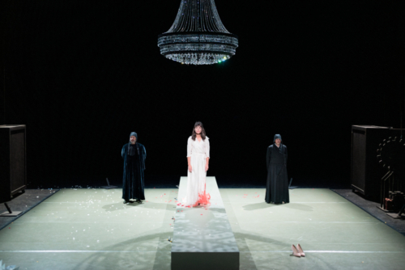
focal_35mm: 40
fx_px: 450
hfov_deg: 48.4
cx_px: 202
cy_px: 135
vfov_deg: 33.4
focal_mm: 40
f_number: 2.2
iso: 5000
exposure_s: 1/100
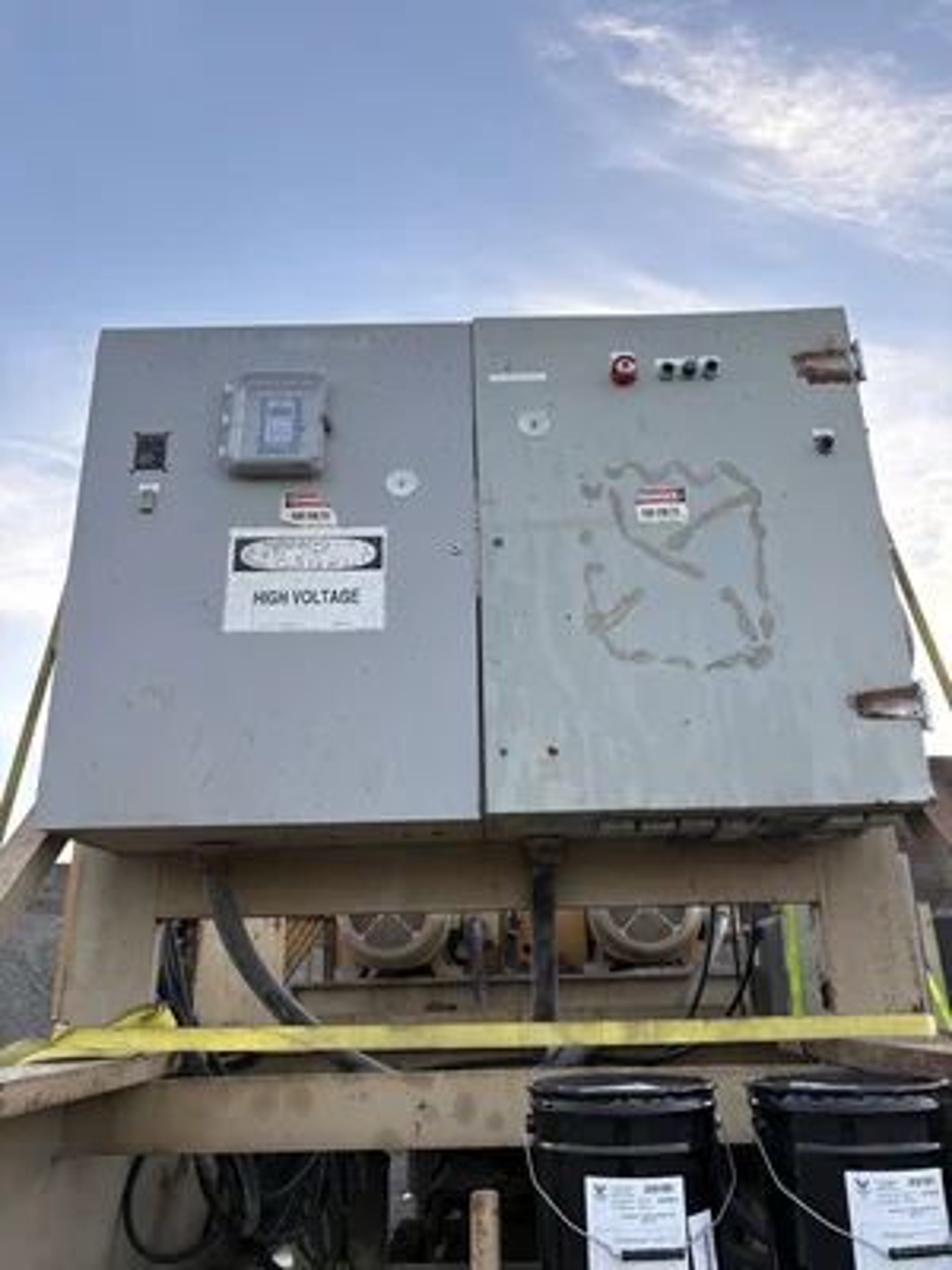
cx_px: 476
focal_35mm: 26
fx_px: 953
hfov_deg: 53.1
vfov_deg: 67.3
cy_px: 635
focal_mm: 5.96
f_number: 1.6
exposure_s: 1/515
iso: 50
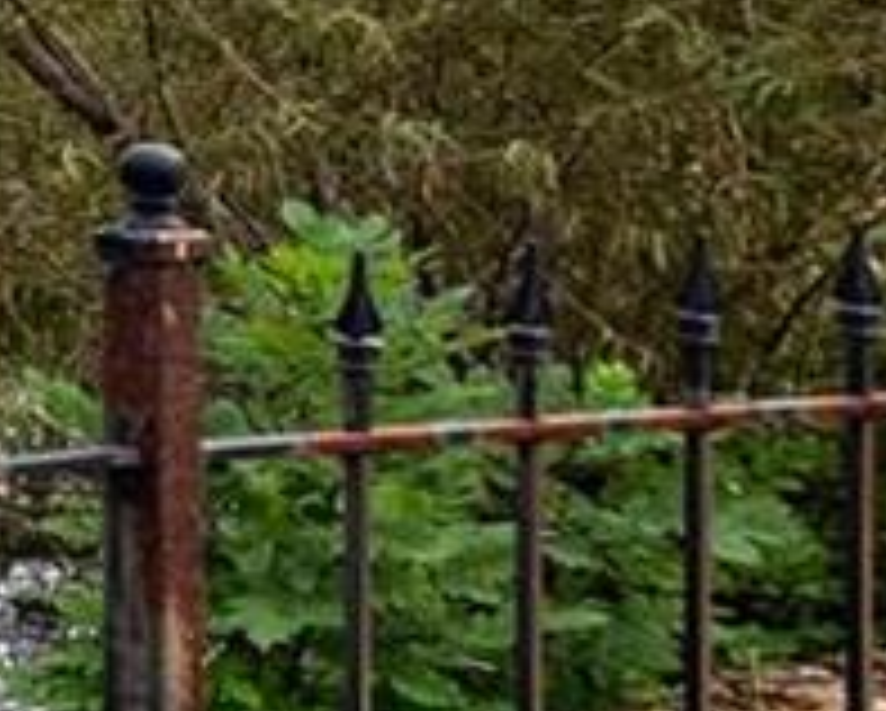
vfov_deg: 10.7
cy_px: -526
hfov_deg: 8.0
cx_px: -2703
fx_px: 3596
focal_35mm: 137
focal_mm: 9
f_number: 8
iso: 400
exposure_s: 1/200
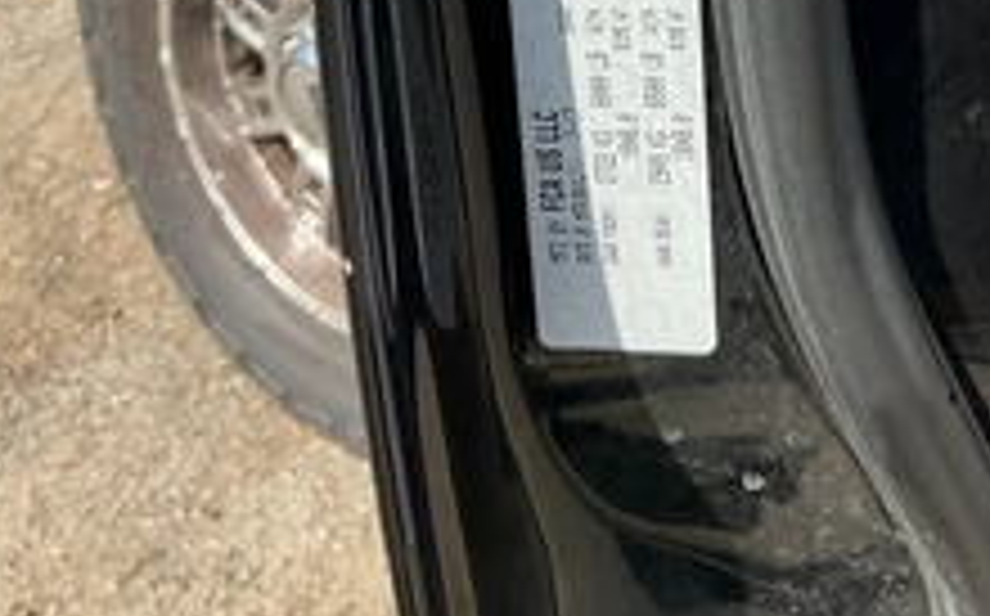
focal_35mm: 54
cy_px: -247
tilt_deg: -16.3
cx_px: 540
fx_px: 1455
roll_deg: +1.8
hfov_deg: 37.5
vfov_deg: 21.0
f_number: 1.8
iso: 25
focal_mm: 3
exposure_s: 1/613
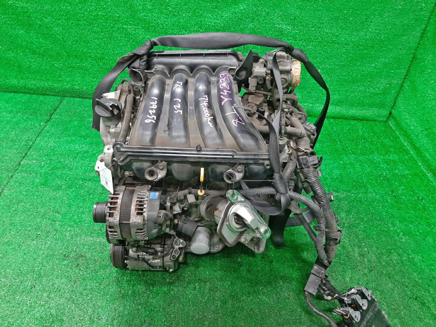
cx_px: 218
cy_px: 164
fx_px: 327
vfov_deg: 53.1
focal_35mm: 26
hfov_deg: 67.3
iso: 226
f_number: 1.7
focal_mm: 3.93
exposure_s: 1/50
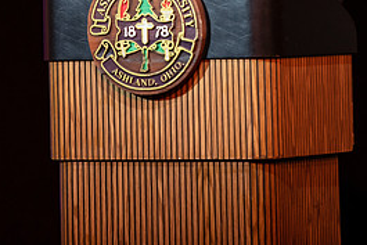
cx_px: 208
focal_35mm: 437
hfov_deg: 4.7
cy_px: -21
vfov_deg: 3.1
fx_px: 4457
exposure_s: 1/200
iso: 1250
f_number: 2.8
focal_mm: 200
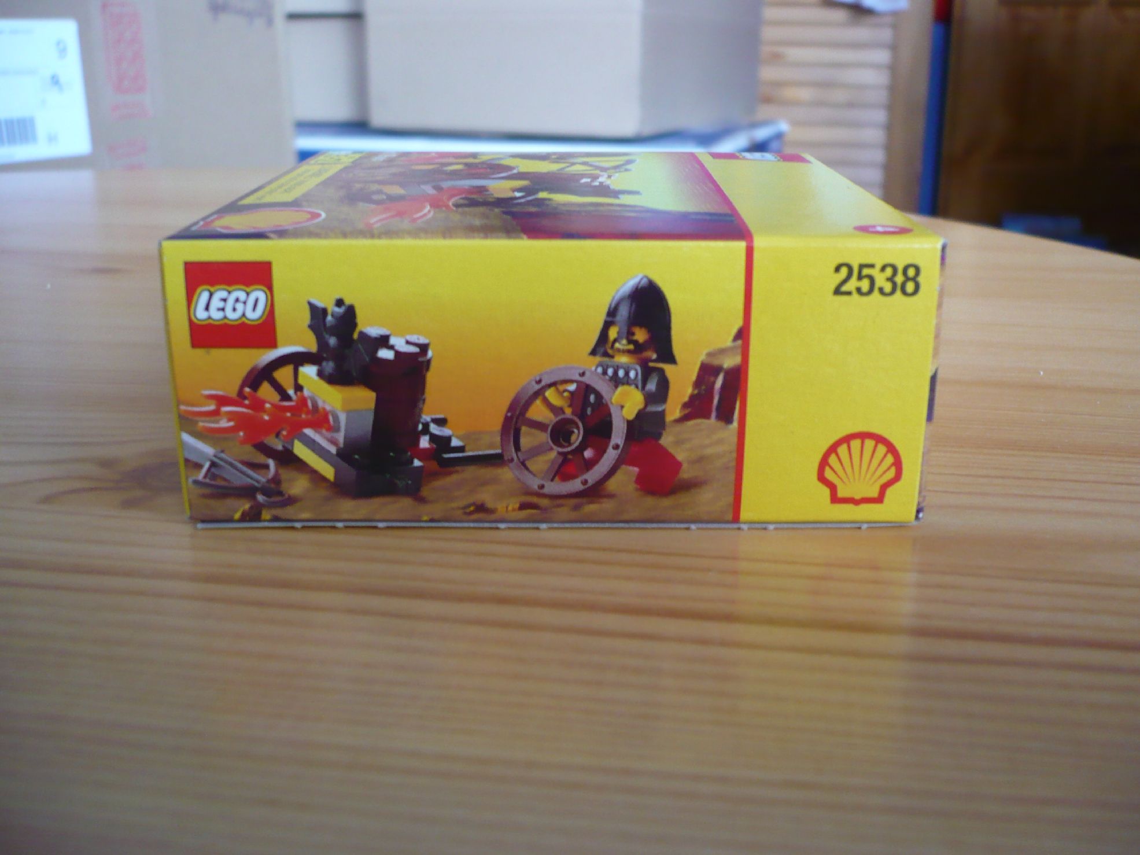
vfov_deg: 40.7
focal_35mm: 35
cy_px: 428
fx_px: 1153
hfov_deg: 52.6
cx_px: 570
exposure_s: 1/25
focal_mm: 5.8
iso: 200
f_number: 2.8
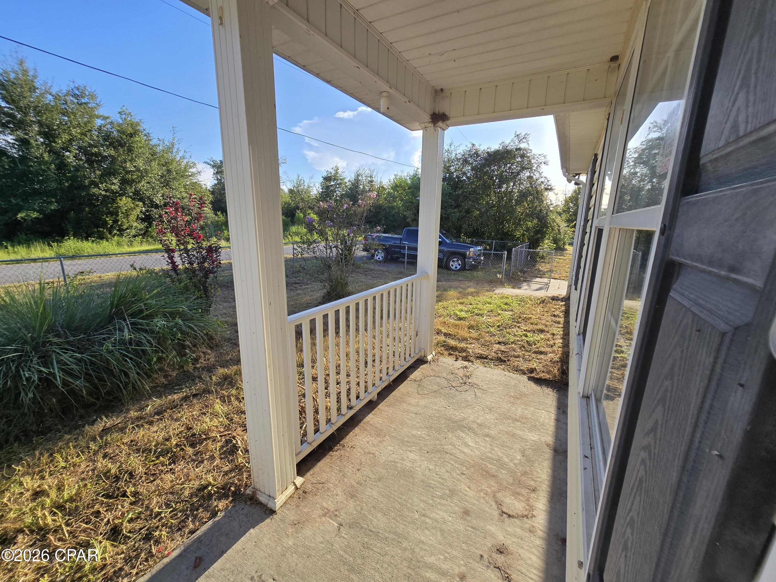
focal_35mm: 13
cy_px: 291
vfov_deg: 89.9
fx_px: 291
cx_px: 388
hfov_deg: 106.2
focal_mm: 2.2
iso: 50
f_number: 2.2
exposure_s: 1/1120
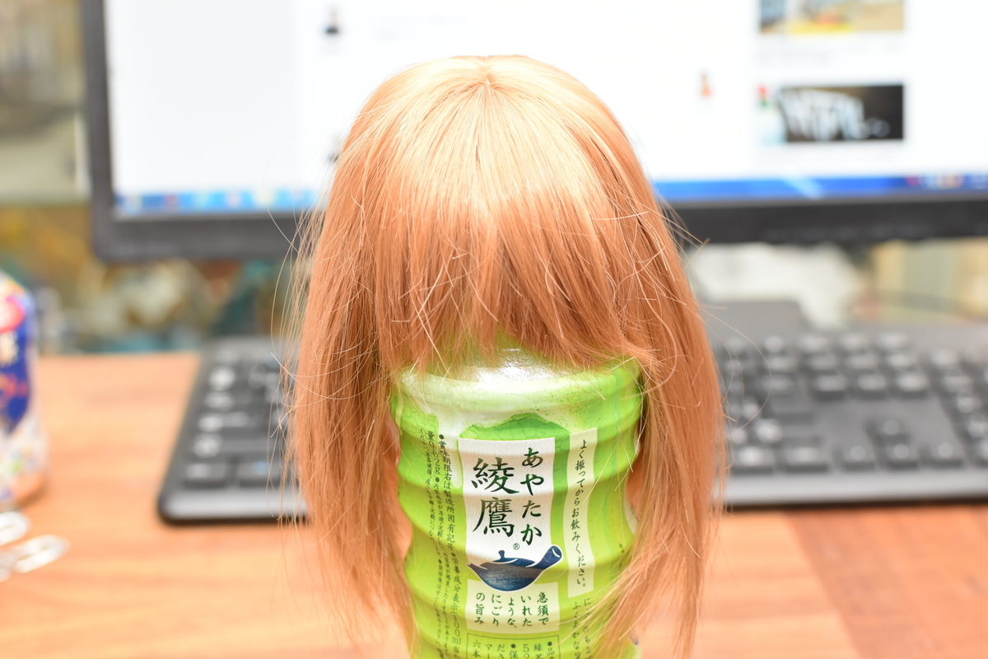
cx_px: 494
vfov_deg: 25.8
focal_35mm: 52
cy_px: 330
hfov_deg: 37.9
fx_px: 1441
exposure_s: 1/60
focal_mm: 35
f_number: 4
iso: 800
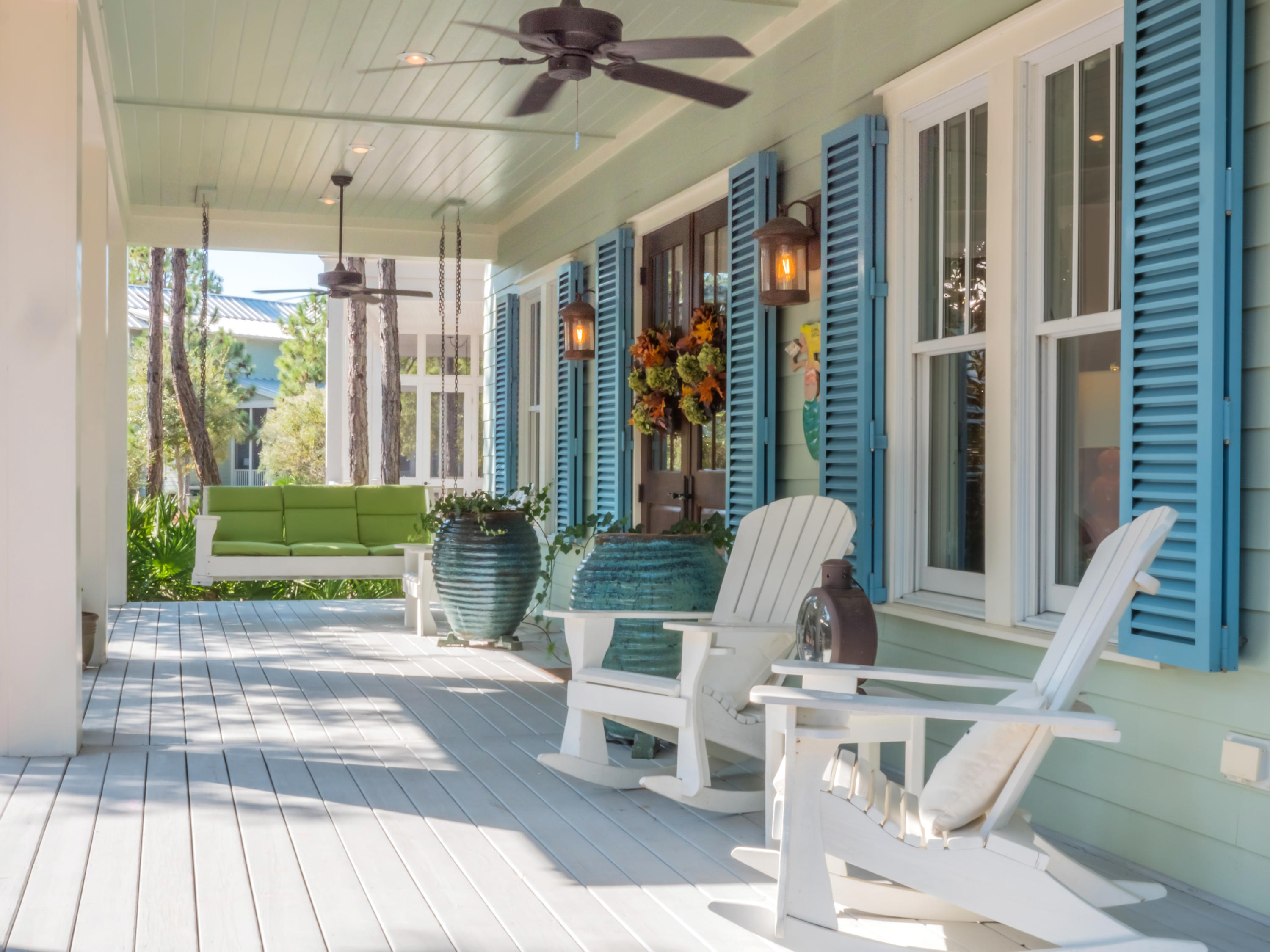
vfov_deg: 29.1
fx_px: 1834
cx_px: 635
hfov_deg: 38.2
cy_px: 476
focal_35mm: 50
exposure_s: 1/125
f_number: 22
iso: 200
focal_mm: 23
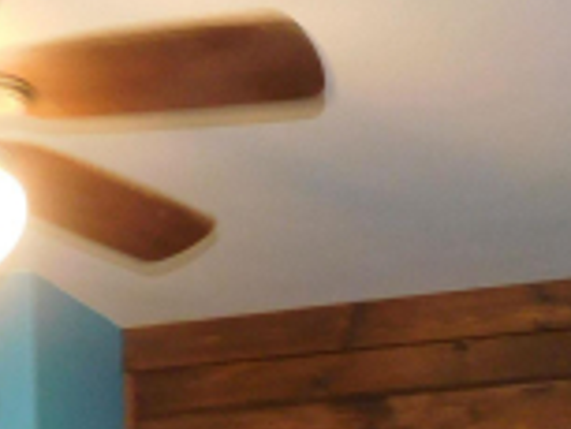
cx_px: 349
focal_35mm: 100
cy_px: 828
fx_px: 1651
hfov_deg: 19.6
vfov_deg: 13.1
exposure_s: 1/30
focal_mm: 4
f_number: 3
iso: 200
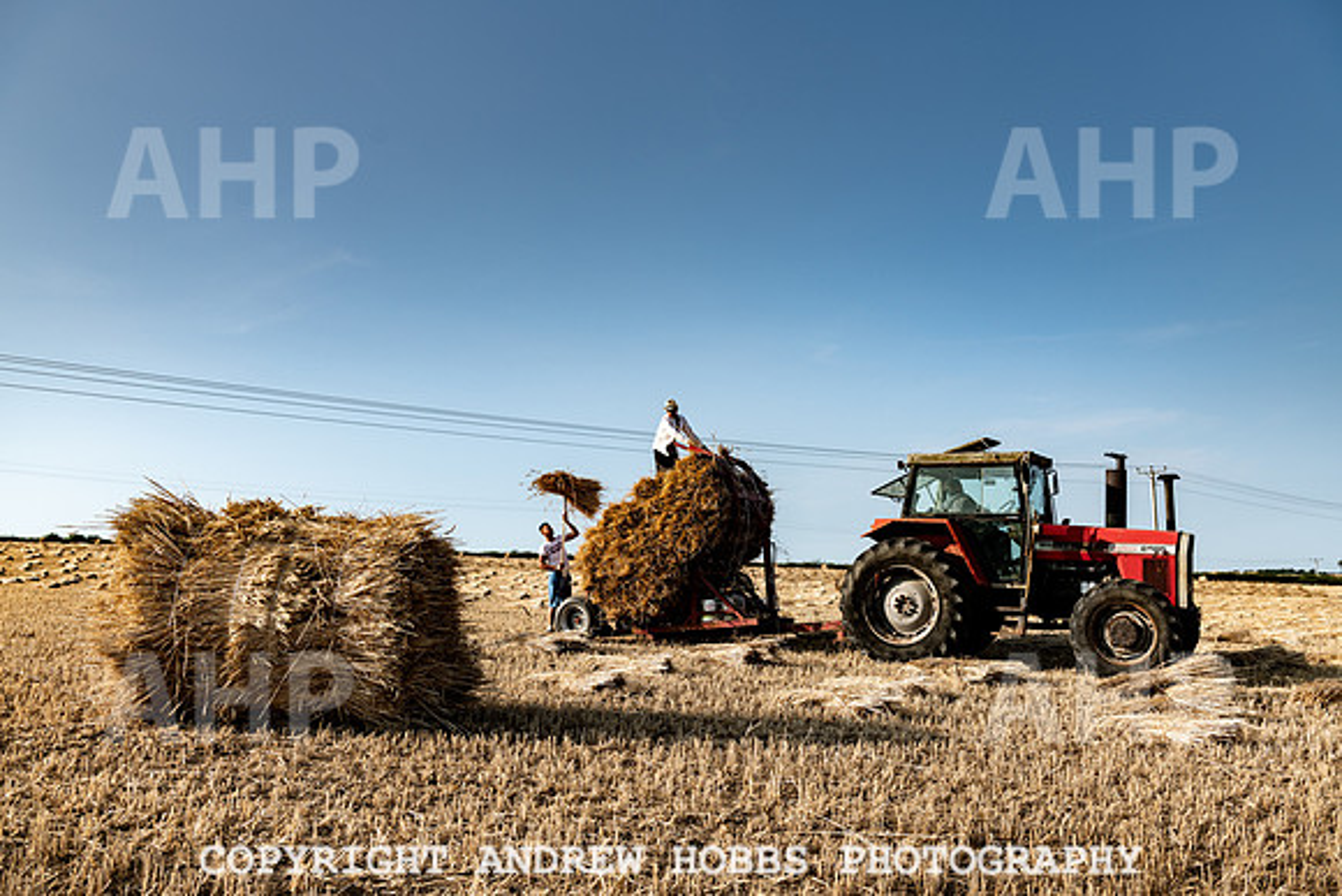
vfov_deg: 38.9
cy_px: 448
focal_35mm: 34
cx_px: 671
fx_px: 1268
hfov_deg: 55.8
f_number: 5.6
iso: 64
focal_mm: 34
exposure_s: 1/1250
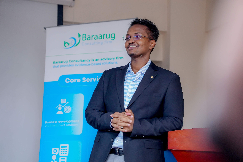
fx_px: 709
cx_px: 122
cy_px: 81
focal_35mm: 105
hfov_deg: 19.5
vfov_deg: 13.0
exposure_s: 1/100
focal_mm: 70
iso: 1250
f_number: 2.8
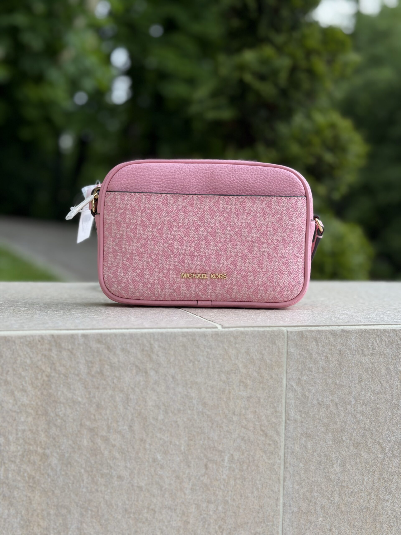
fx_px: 741
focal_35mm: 48
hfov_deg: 30.3
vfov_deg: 39.7
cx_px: 200
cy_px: 268
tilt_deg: -4.0
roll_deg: -1.7
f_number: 1.78
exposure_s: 1/611
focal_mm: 6.76
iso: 64
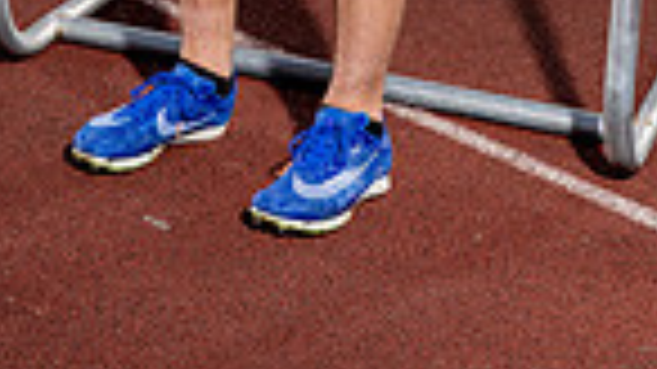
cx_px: 342
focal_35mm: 132
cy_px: -590
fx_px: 2299
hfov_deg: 16.3
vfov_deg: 8.3
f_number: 4
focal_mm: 41
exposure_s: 1/250
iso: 100
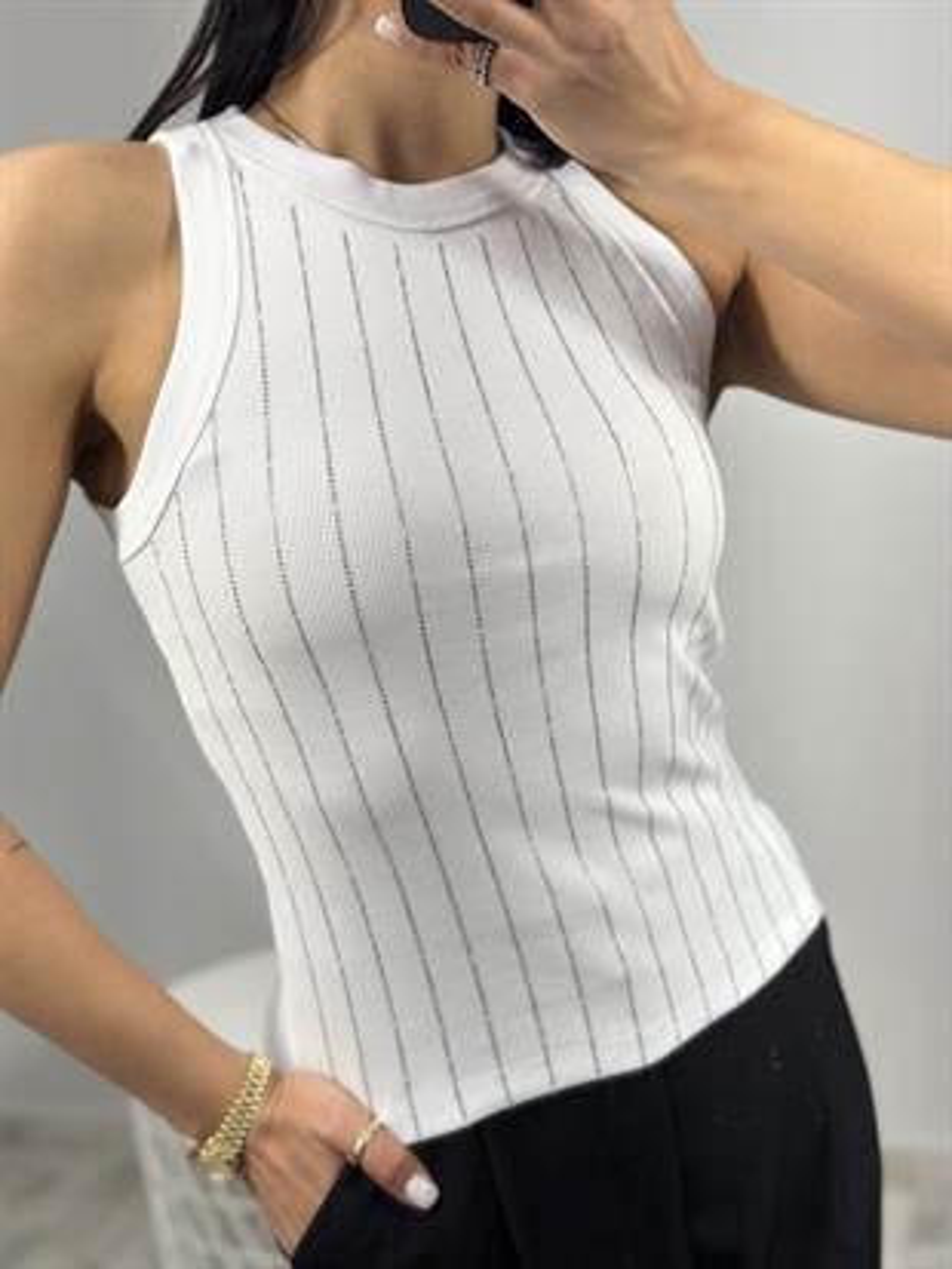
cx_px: 476
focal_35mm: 48
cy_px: 634
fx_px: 1759
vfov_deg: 39.6
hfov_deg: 30.3
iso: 80
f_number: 1.78
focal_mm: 6.86
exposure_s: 1/141
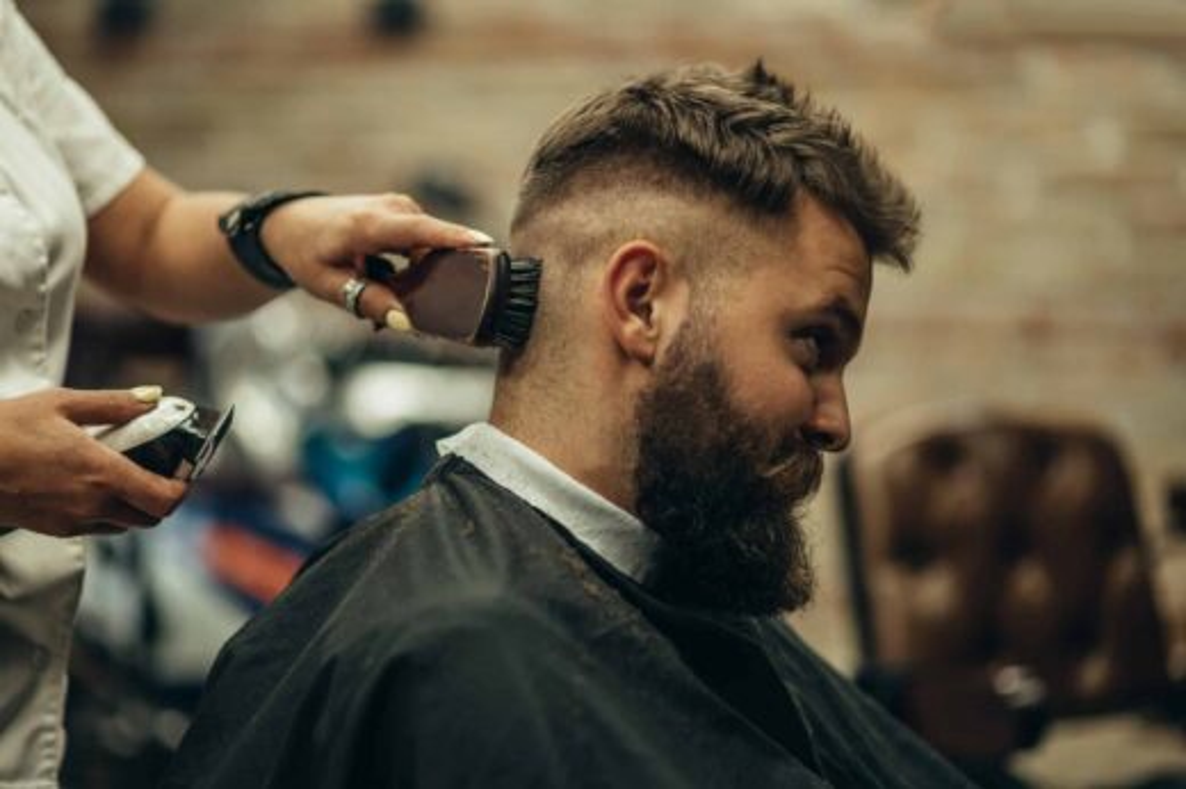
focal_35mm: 85
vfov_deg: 16.1
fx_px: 2798
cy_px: 394
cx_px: 593
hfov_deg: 23.9
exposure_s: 1/200
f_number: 1.8
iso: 400
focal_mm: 85
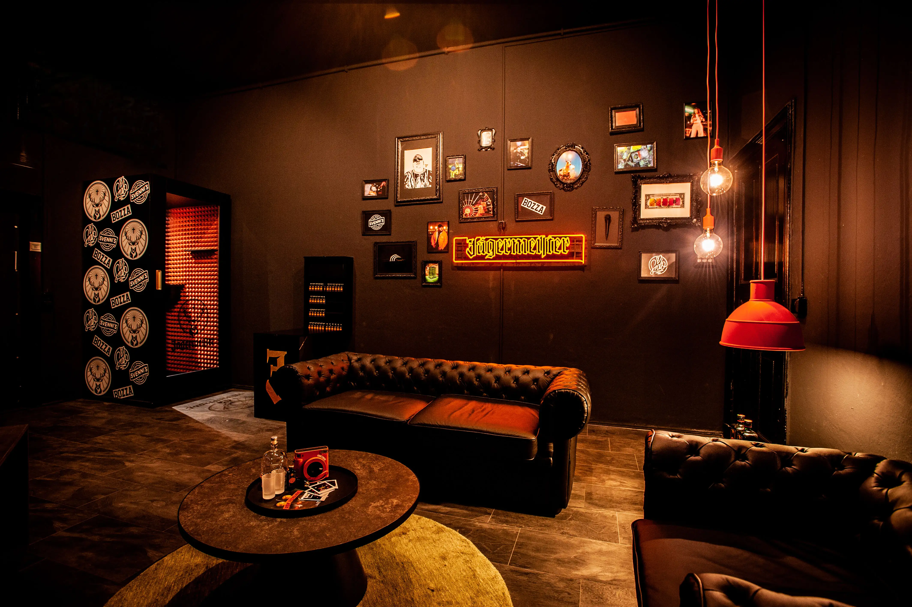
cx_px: 456
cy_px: 304
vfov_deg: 70.4
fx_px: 430
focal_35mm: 17
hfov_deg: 93.3
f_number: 5
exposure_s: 1/5
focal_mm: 17
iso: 400
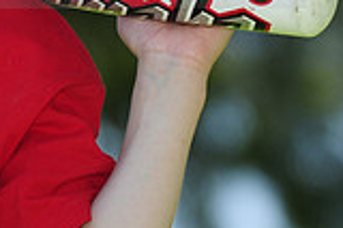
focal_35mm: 652
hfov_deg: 3.2
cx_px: -109
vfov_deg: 2.1
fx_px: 6200
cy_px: -55
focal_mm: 120
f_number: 3.5
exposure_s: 1/1250
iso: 200
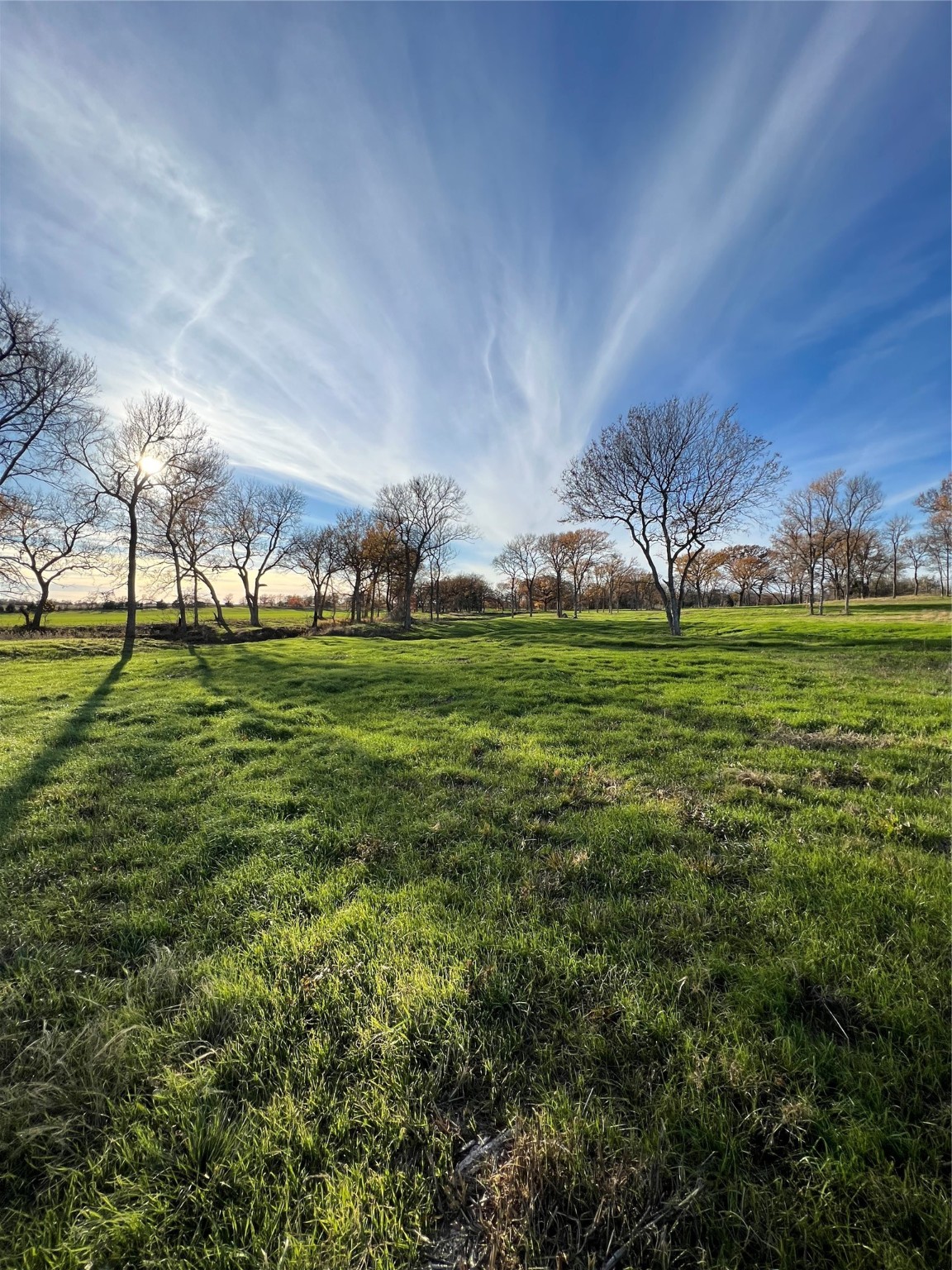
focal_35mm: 13
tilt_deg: -2.5
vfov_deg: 106.2
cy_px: 635
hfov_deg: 89.9
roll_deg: +0.7
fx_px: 477
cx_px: 476
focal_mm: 1.57
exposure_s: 1/1908
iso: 32
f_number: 1.8
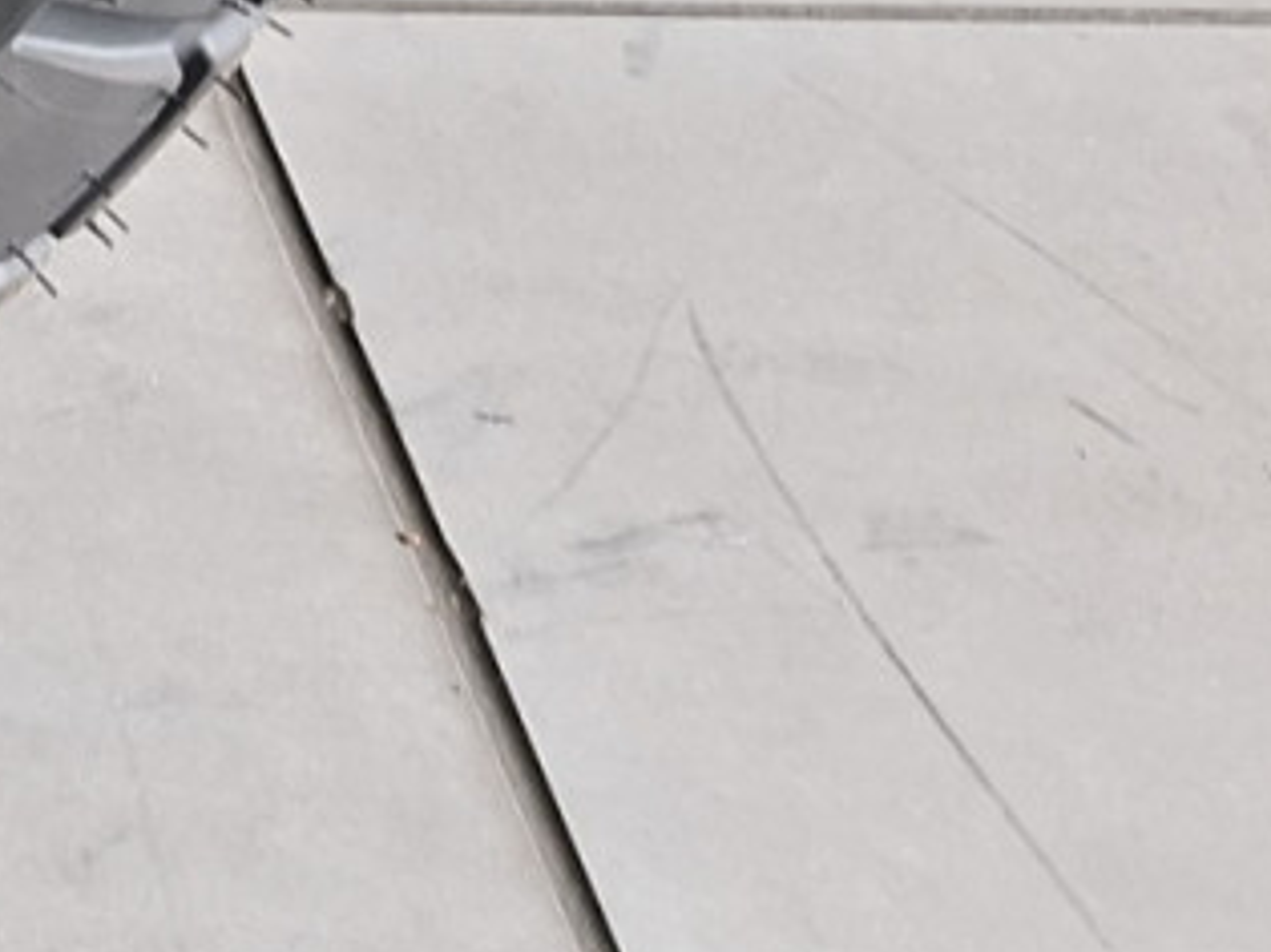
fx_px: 4294
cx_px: -1578
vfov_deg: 11.1
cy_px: -1154
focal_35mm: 117
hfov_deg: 13.4
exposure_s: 1/33
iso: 250
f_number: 1.8
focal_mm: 5.54
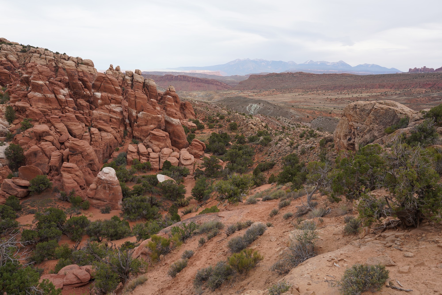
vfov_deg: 45.0
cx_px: 221
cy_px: 148
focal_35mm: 29
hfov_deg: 63.7
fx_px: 356
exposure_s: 1/100
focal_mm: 29
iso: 100
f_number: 6.3
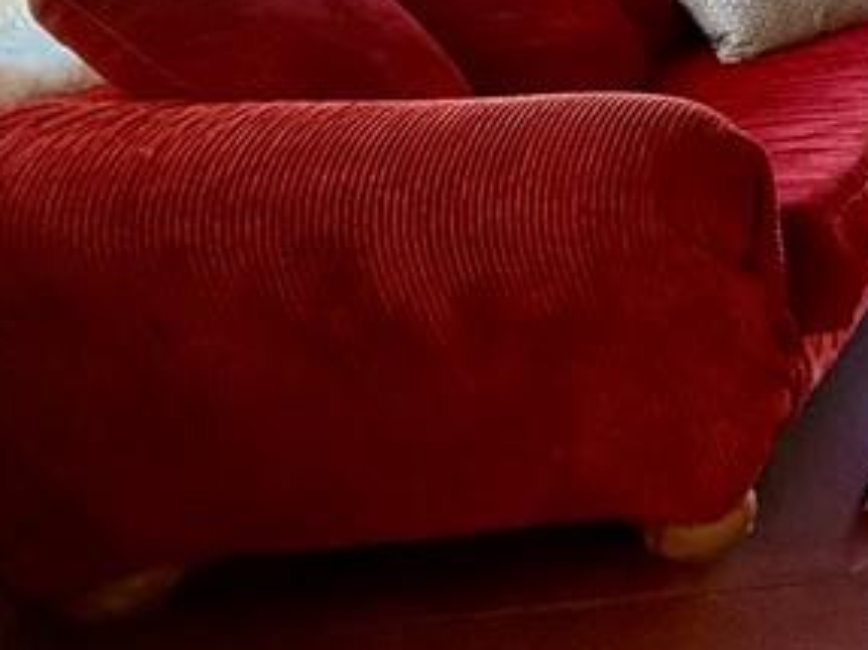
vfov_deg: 26.7
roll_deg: +1.3
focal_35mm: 50
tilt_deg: -8.1
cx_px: 1394
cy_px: -67
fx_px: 1253
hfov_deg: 25.3
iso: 320
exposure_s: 1/81
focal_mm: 2.22
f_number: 2.2
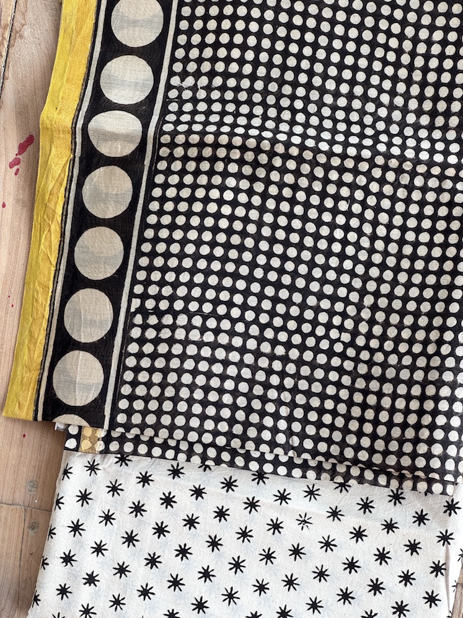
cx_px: 232
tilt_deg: -84.4
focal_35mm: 77
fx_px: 1373
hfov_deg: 19.1
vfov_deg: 25.3
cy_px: 309
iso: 80
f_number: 2.8
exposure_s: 1/99
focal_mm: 9
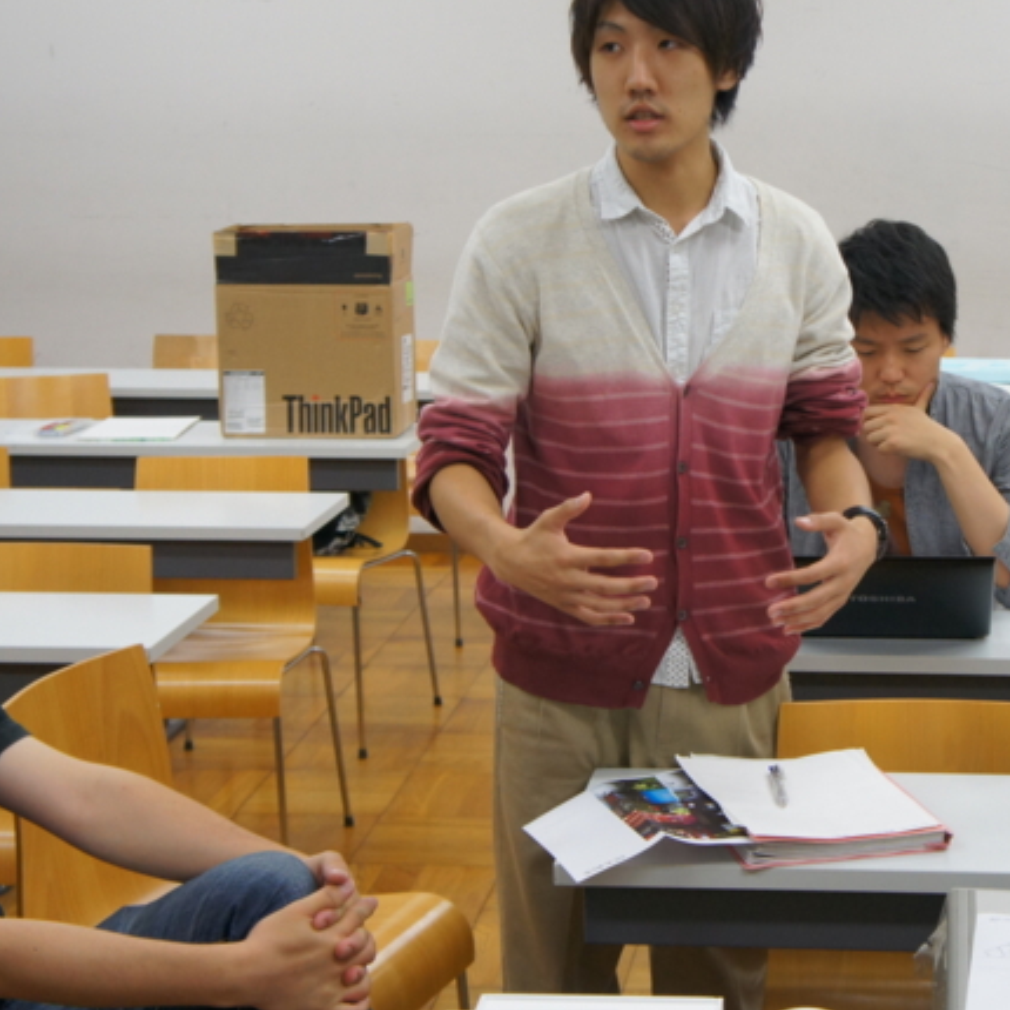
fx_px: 2344
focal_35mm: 71
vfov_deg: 24.3
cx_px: 707
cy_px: 466
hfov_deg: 24.2
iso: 1000
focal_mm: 30
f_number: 4
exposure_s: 1/160
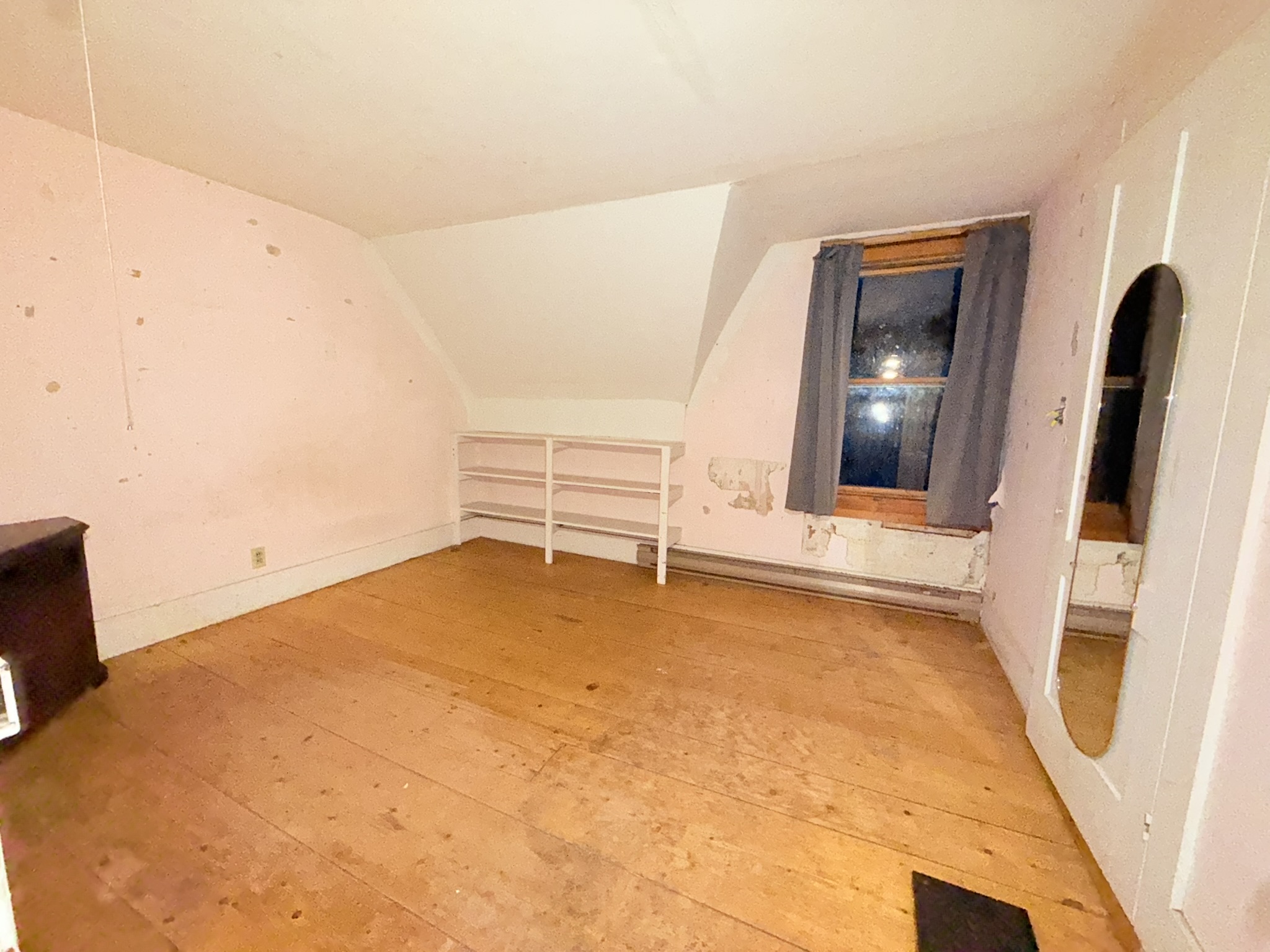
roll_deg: -2.2
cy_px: 476
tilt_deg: -8.0
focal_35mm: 14
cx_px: 635
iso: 640
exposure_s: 1/55
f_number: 2.2
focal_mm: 2.22
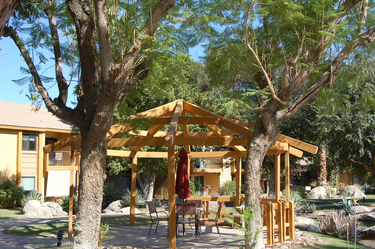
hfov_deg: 43.6
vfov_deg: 29.8
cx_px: 188
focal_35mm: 45
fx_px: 468
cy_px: 124
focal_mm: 30
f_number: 8
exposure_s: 1/250
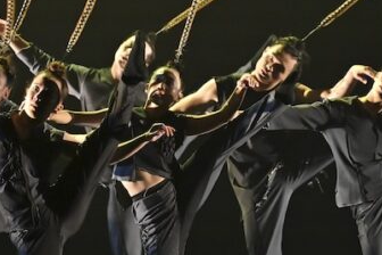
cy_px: 118
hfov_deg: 6.0
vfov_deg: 4.0
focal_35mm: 344
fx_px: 3650
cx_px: 19
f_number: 3.5
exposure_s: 1/160
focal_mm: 115
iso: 2500
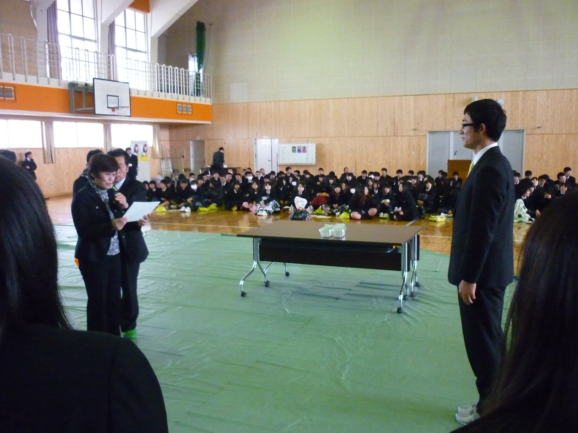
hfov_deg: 55.4
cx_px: 289
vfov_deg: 42.9
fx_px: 551
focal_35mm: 33
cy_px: 216
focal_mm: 5.5
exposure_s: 1/60
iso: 800
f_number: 2.8
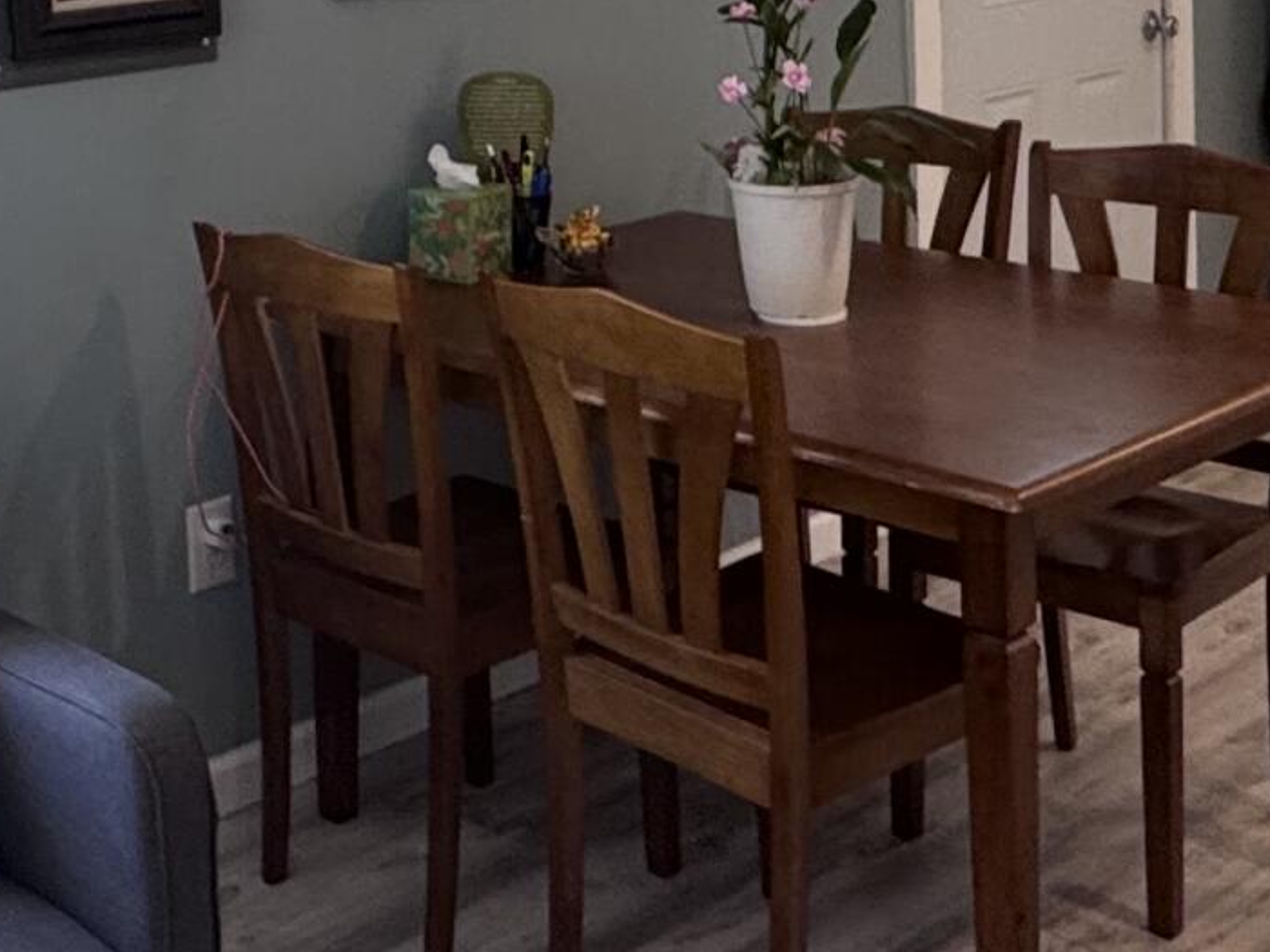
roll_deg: +2.0
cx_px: 316
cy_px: -112
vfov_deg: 22.9
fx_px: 2201
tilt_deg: -2.4
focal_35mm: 60
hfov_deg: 31.6
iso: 200
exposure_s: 1/120
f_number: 2.2
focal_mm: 2.22
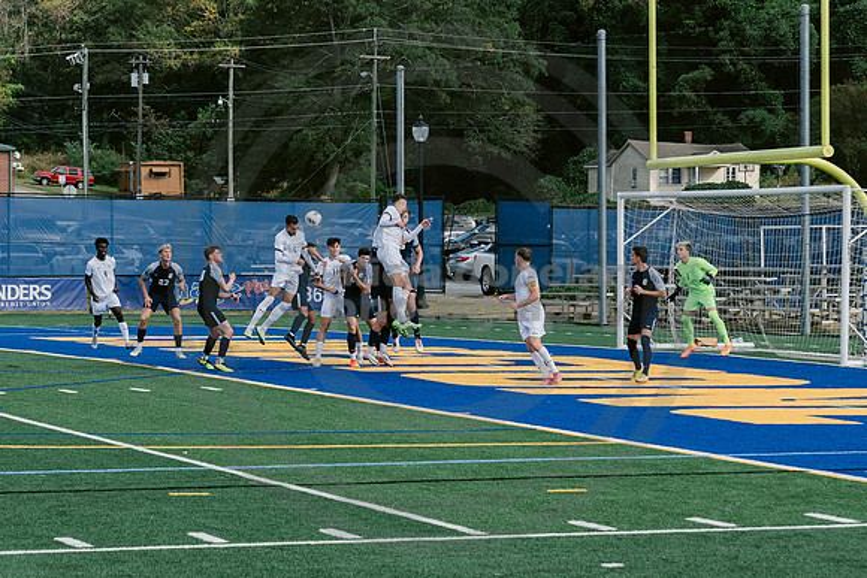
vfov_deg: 10.2
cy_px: 322
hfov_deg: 15.2
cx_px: 251
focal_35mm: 135
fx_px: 3248
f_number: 5.6
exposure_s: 1/1600
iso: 640
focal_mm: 70
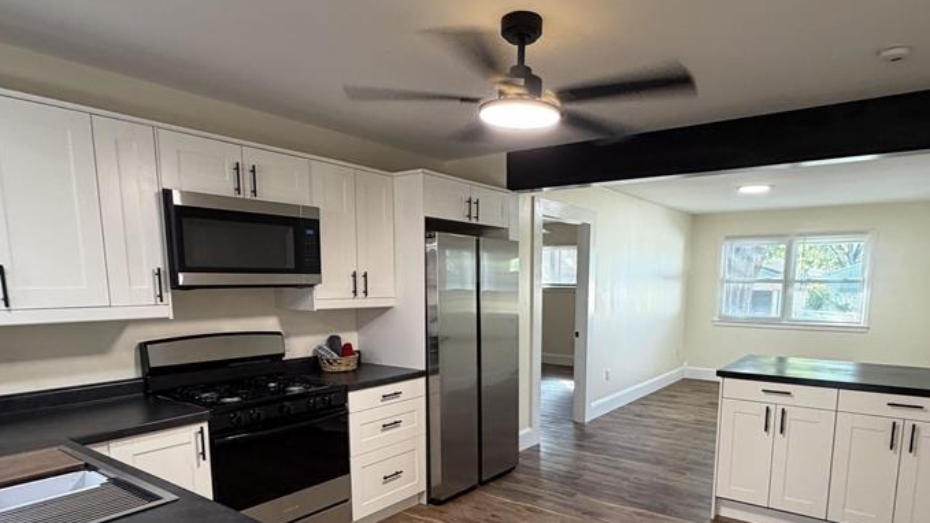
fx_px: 567
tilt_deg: -7.6
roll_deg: -0.3
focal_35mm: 23
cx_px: 514
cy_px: 363
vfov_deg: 48.4
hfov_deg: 78.4
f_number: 2.2
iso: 320
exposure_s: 1/60
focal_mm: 2.22
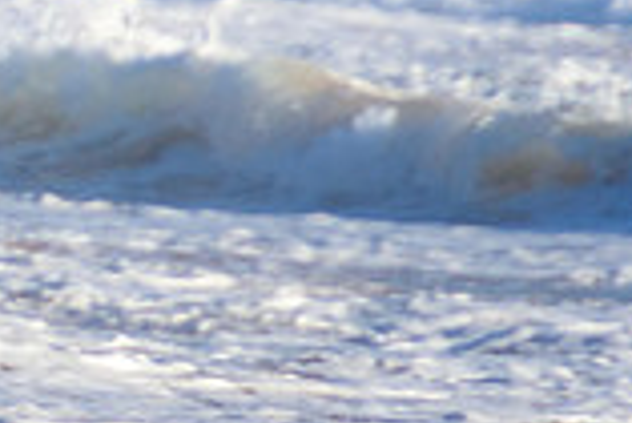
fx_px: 39009
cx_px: -427
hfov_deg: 0.9
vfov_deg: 0.6
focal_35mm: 2220
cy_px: -212
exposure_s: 1/2500
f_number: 5.6
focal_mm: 400
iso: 500
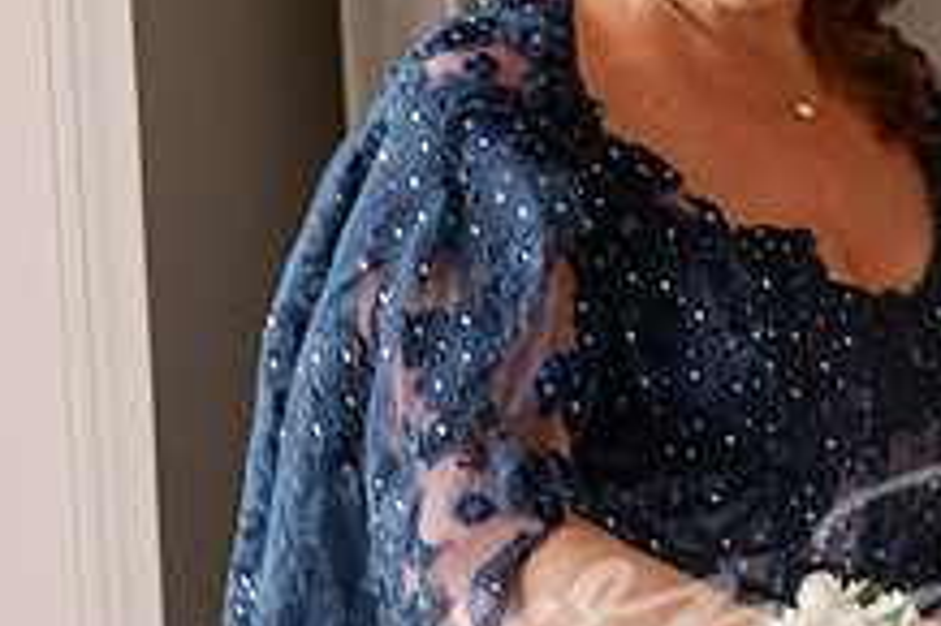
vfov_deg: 14.8
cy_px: 130
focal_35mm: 92
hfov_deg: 20.2
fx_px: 2403
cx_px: 1239
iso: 200
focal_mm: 34.5
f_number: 3.2
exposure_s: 1/125
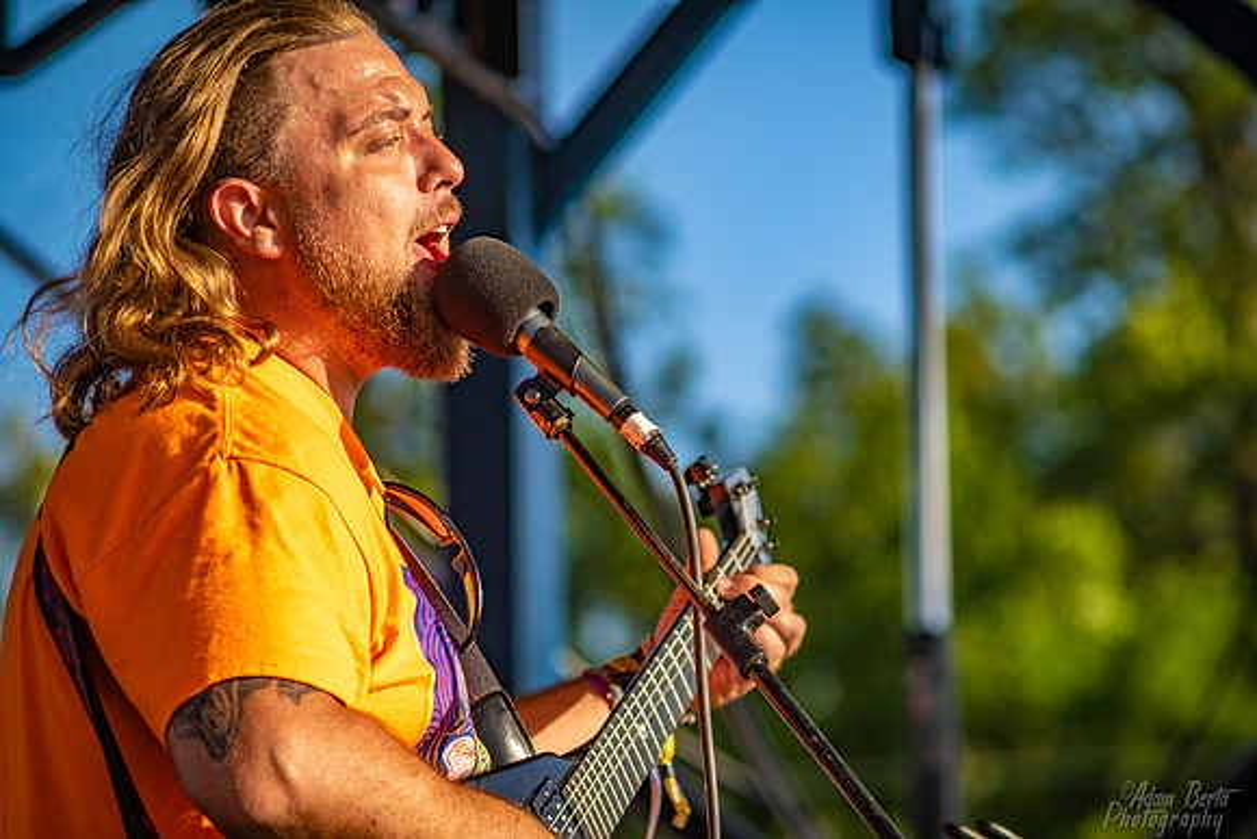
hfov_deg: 9.8
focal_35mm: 210
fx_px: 7334
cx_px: 628
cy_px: 420
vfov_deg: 6.5
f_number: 5.6
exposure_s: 1/250
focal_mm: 210
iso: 100
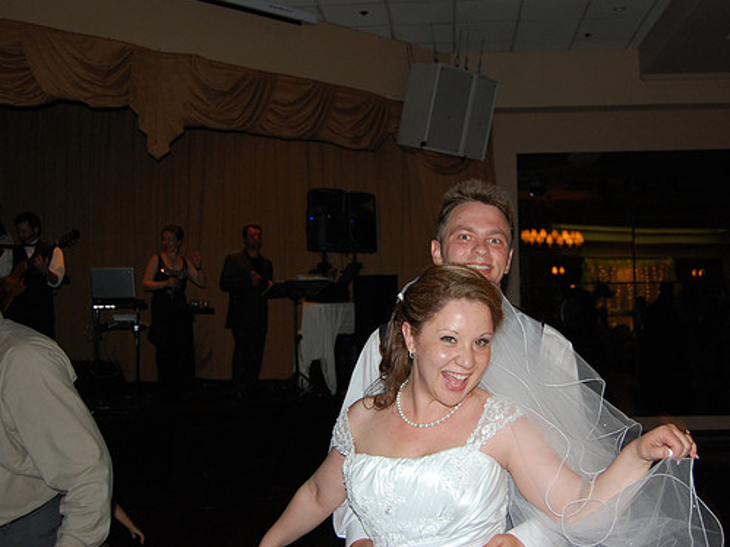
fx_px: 813
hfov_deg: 48.3
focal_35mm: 39
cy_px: 268
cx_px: 404
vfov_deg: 37.2
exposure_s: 1/60
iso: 400
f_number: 3.8
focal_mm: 23
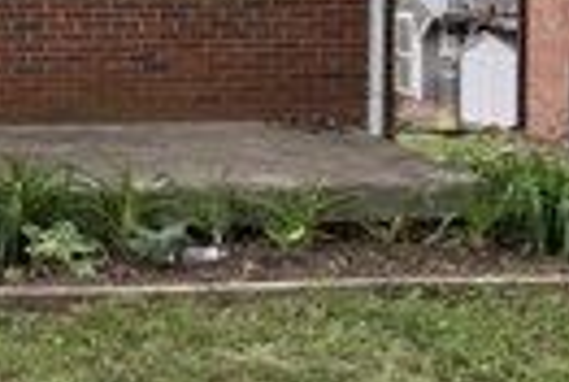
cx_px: -122
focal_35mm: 76
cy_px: -39
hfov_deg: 24.1
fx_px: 1204
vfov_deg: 17.4
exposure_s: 1/389
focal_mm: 6.76
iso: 100
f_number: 1.78
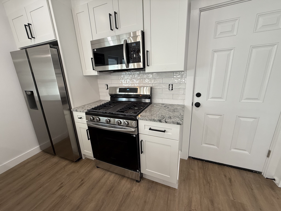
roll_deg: +2.7
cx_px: 140
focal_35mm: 14
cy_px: 106
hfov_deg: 102.1
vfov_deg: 85.7
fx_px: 114
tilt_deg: -15.6
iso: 125
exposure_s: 1/120
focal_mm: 2.22
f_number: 2.2
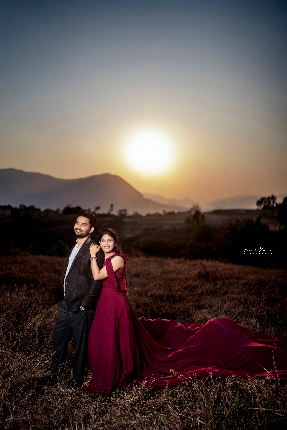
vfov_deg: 54.4
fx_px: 418
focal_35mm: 35
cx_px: 144
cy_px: 215
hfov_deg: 37.9
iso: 100
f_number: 1.4
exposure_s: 1/5000
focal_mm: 35
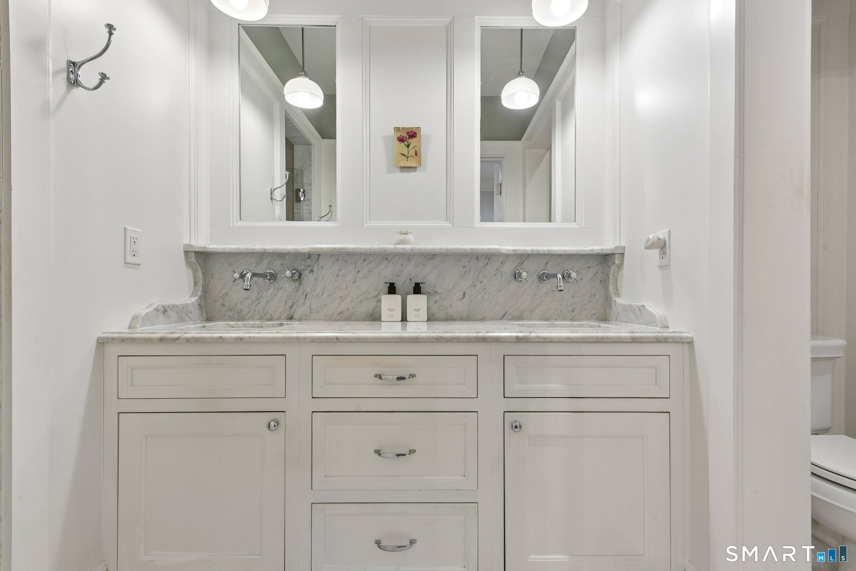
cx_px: 428
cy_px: 286
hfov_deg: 93.3
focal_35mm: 17
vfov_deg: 70.4
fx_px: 404
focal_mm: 17
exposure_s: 1/13
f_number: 11
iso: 400
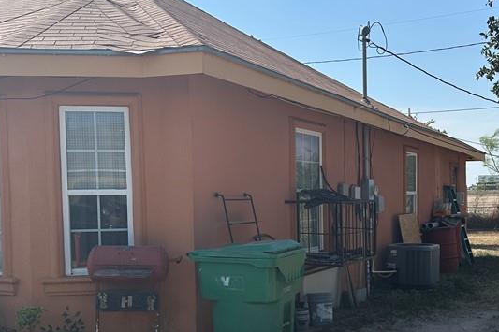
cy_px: 221
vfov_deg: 27.9
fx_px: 665
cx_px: 337
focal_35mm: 48
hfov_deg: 40.6
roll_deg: +0.1
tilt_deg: -2.5
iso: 80
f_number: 1.78
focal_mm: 6.86
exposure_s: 1/5263
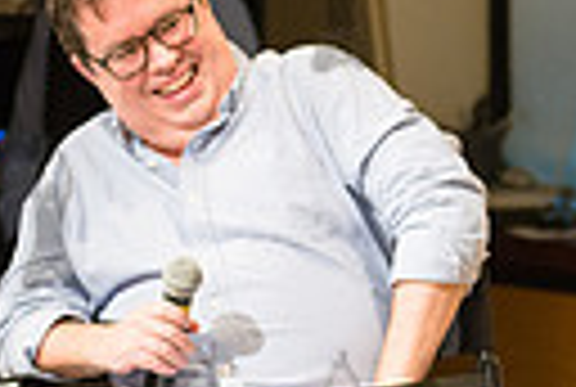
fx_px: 6239
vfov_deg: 3.6
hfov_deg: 5.2
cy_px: 209
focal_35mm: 389
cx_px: 918
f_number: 4
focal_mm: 86
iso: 2500
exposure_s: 1/100
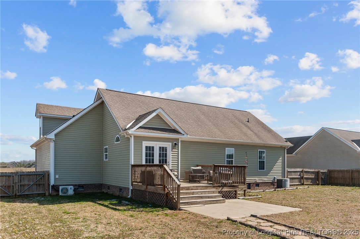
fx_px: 260
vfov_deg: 49.4
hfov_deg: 69.5
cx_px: 180
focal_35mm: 26
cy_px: 120
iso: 400
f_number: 8
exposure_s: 1/250
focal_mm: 26
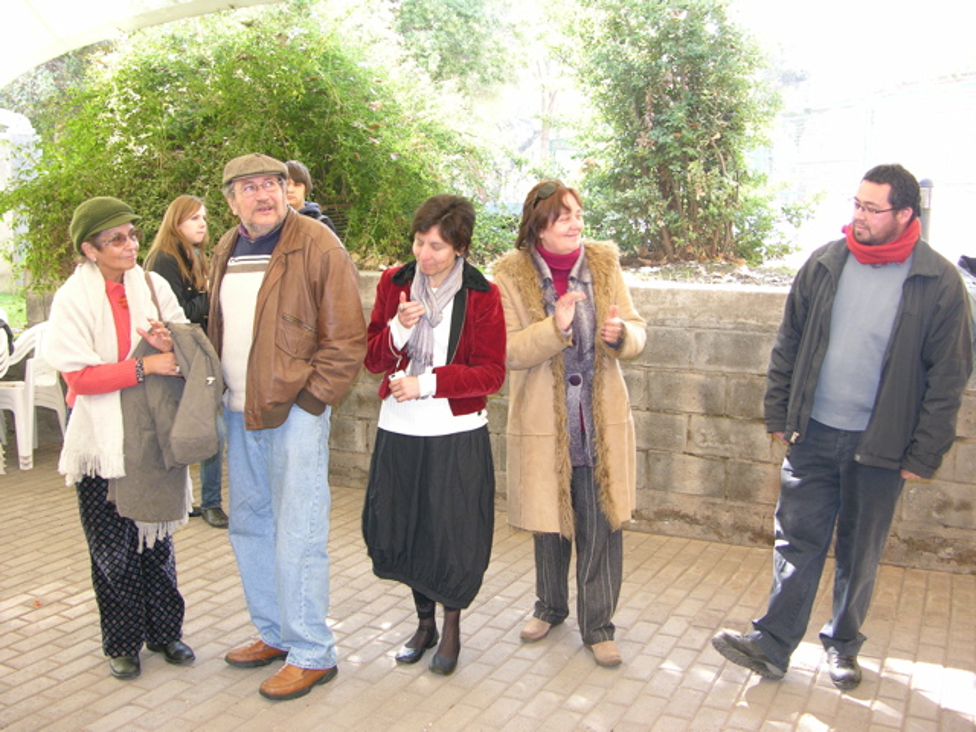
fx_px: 987
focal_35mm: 35
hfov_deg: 52.6
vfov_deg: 40.7
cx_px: 488
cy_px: 366
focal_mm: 8.9
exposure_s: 1/30
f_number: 2.8
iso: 100
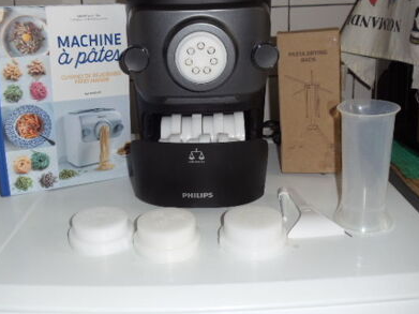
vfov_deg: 26.9
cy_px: 122
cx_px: 182
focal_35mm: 54
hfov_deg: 35.5
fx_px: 653
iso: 80
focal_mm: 6
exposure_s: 1/30
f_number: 3.5
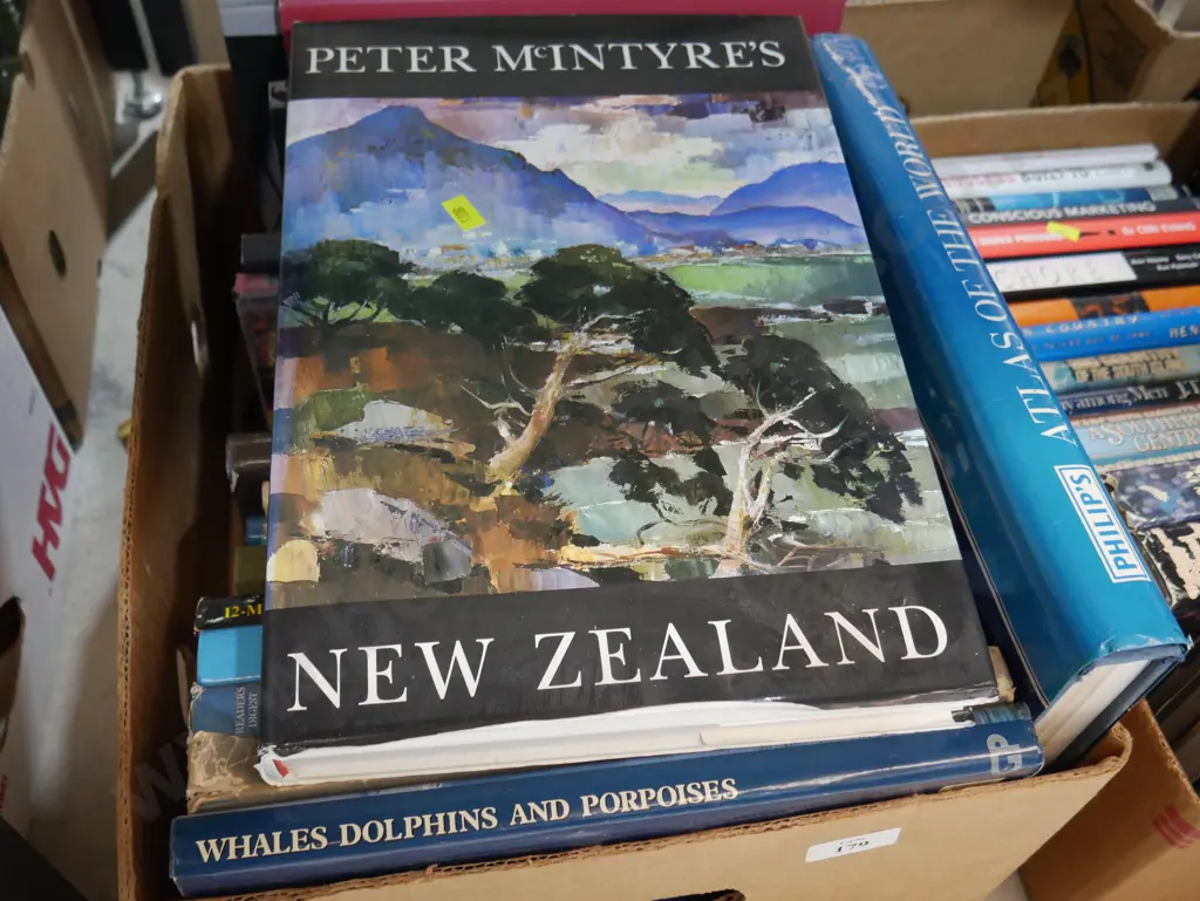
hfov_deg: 56.8
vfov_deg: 44.2
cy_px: 450
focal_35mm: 32
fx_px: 1110
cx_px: 600
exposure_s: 1/60
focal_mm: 16
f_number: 3.6
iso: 1600
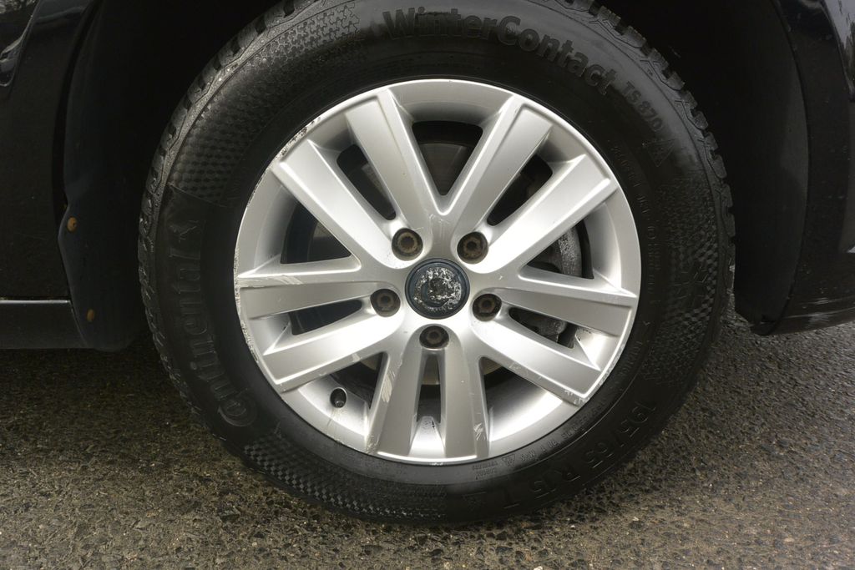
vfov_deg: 47.9
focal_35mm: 27
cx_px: 428
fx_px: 641
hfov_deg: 67.4
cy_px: 285
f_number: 5
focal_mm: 10
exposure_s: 1/400
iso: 160
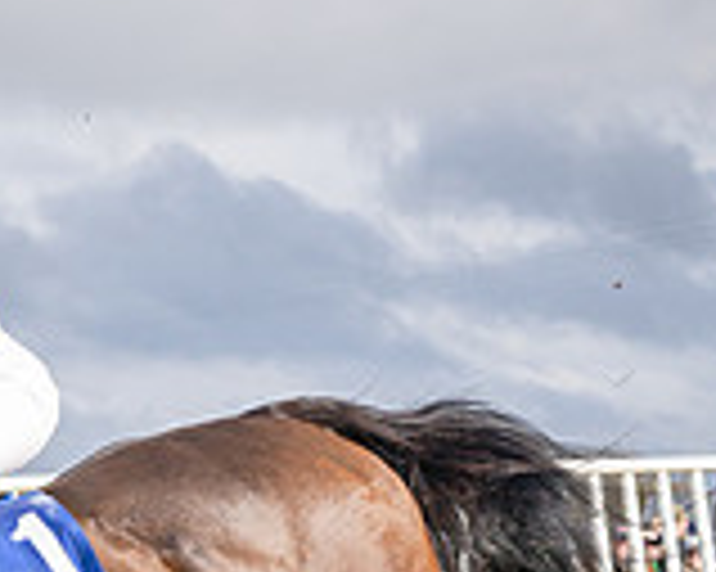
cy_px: 689
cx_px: -43
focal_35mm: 215
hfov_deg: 8.9
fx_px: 4553
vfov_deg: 7.1
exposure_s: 1/1250
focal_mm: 54
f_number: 4
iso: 200
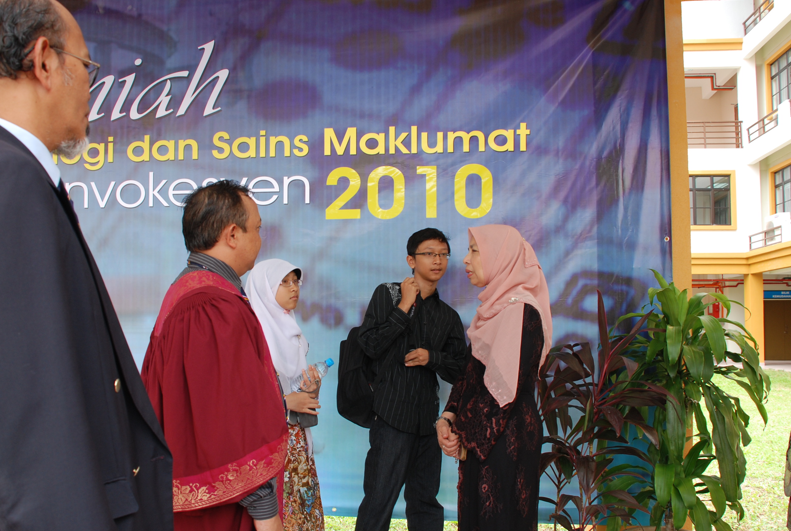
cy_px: 297
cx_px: 352
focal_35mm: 35
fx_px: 771
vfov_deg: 38.0
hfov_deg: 54.2
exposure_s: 1/100
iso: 200
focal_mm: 20
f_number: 5
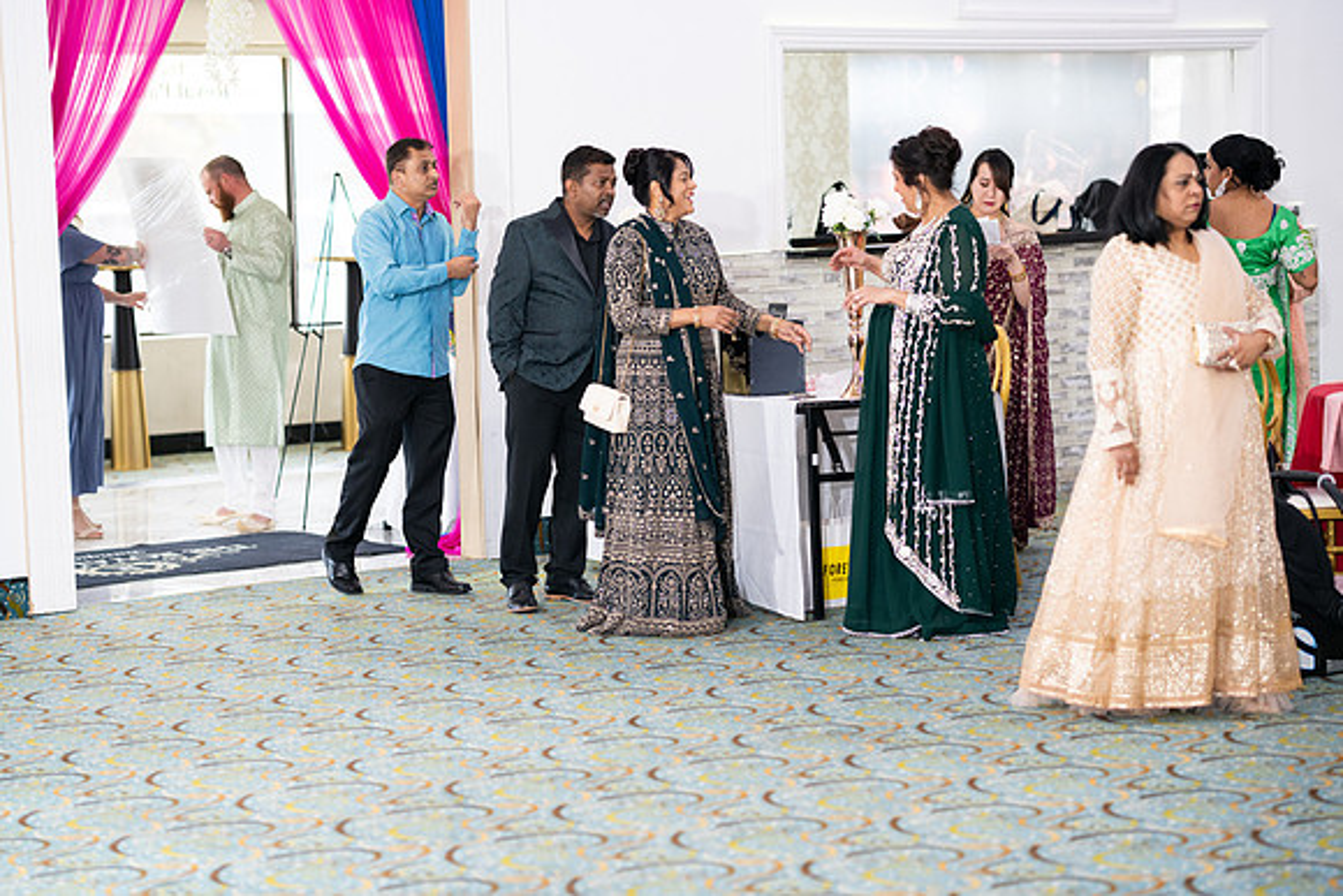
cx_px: 672
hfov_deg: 23.9
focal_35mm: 85
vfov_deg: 16.1
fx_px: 3172
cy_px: 448
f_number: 2.2
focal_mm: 85
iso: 1600
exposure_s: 1/160
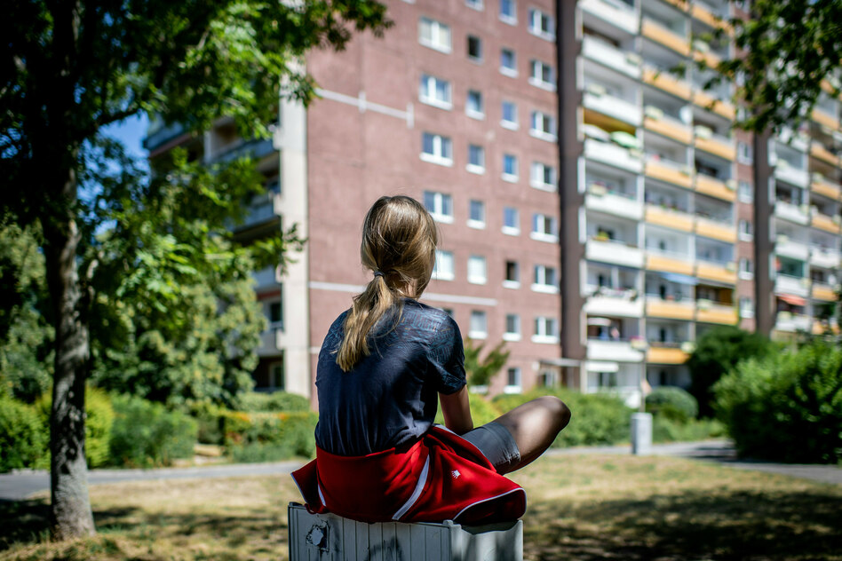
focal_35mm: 35
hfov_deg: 54.4
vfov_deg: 37.9
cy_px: 280
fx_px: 819
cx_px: 421
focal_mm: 35
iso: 180
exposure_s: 1/4000
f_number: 2
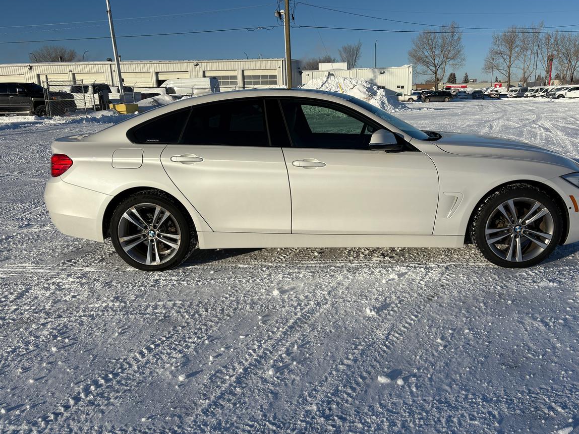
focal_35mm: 29
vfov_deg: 48.2
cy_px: 218
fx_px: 485
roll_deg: +1.1
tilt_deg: -12.0
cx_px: 322
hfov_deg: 61.5
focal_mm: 5.96
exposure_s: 1/6329
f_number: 1.6
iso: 50
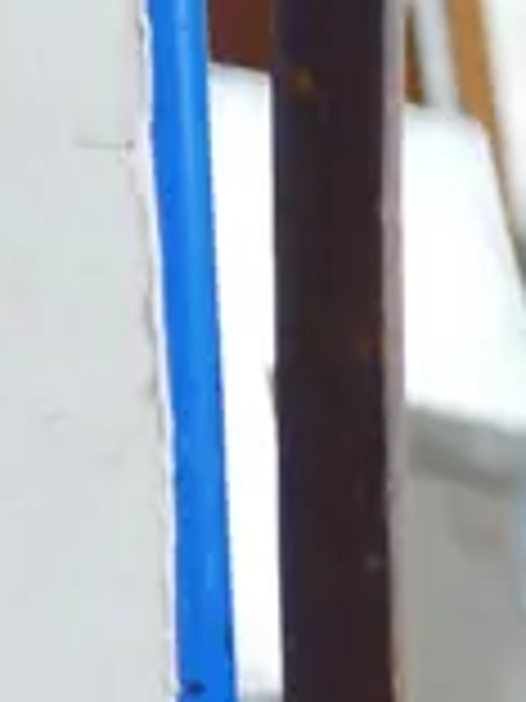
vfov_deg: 7.5
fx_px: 5065
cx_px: -1194
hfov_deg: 5.5
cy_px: -922
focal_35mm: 250
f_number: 4.1
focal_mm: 19
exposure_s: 1/60
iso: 1600
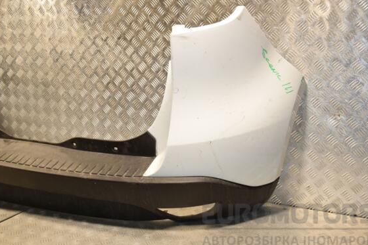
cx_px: 190
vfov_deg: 29.8
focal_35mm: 45
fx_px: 460
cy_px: 126
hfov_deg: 43.6
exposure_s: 1/200
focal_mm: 28
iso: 800
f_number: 6.3
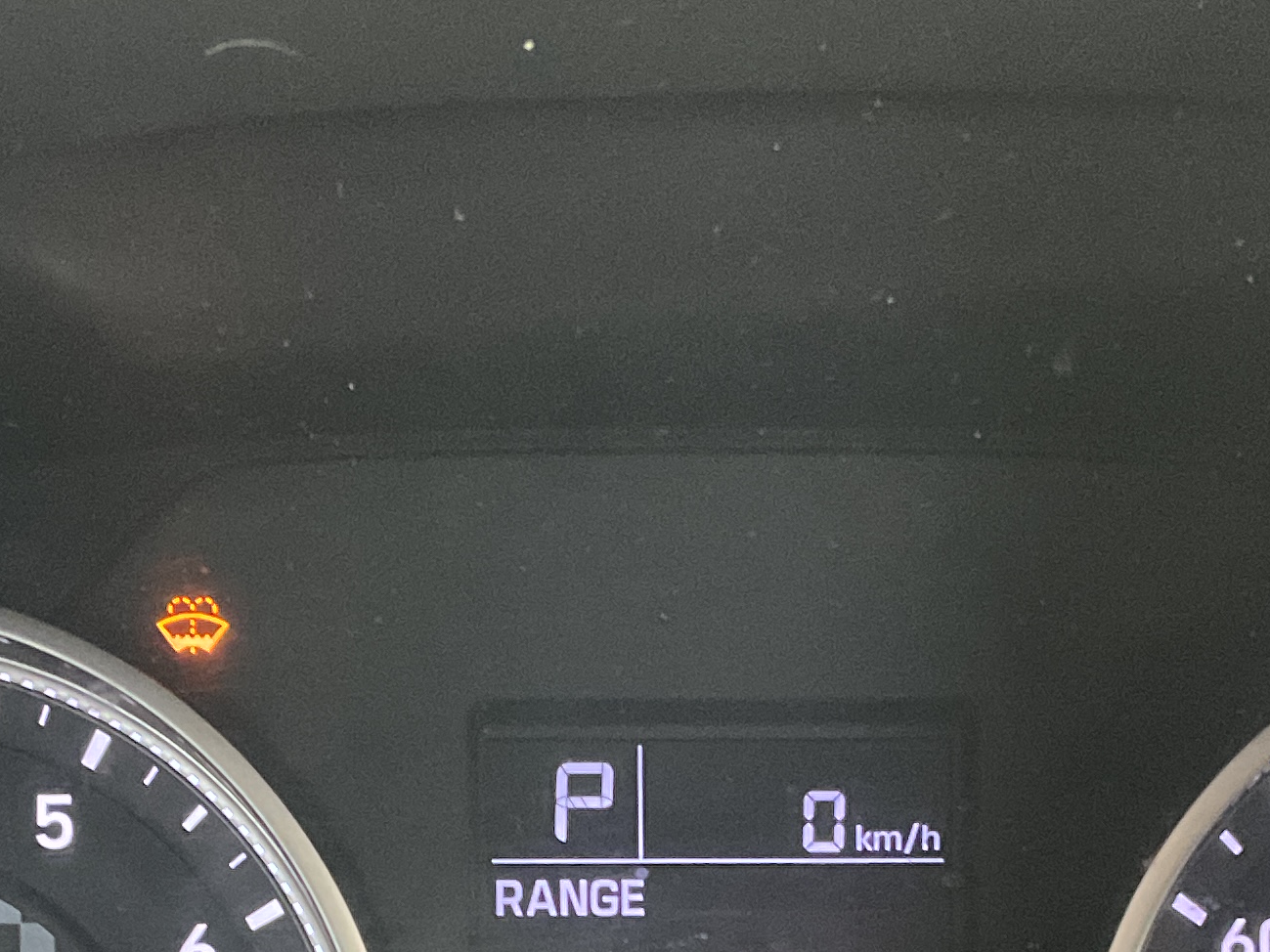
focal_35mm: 90
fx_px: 3302
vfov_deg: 16.0
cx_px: 523
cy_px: 1040
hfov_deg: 21.7
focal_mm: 3
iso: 400
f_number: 1.8
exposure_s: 1/30
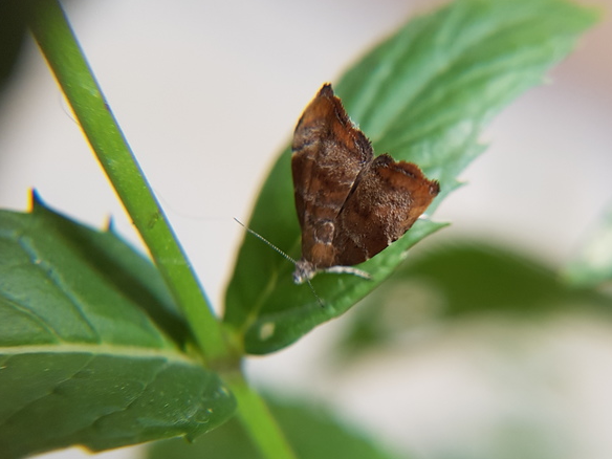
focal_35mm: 38
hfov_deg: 48.4
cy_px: 257
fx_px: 672
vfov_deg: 37.7
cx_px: 392
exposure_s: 1/100
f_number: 1.7
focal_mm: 4.2
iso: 100
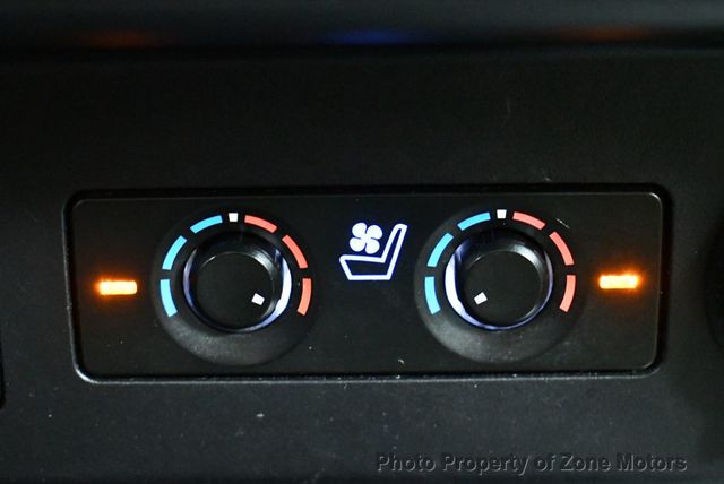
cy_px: 242
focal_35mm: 80
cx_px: 362
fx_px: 1610
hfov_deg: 25.3
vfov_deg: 17.1
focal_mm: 40
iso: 12800
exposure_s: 1/25
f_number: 5
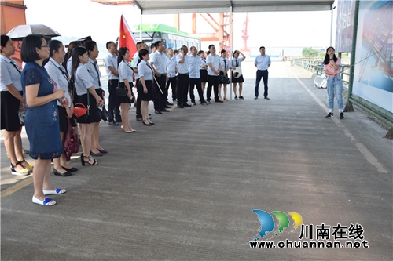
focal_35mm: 32
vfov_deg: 41.7
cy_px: 130
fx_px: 344
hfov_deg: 59.5
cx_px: 196
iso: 100
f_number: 5.6
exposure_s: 1/125
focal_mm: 21
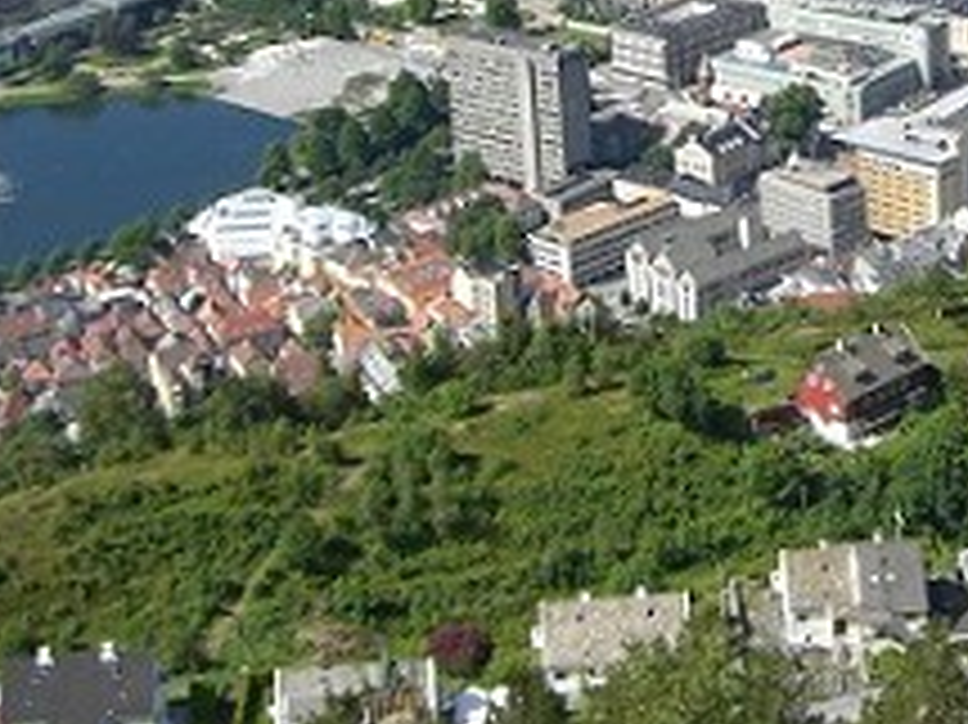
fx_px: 2767
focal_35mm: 99
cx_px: 1000
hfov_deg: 19.2
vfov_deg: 14.7
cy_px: -18
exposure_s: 1/400
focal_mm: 6.2
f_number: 4.3
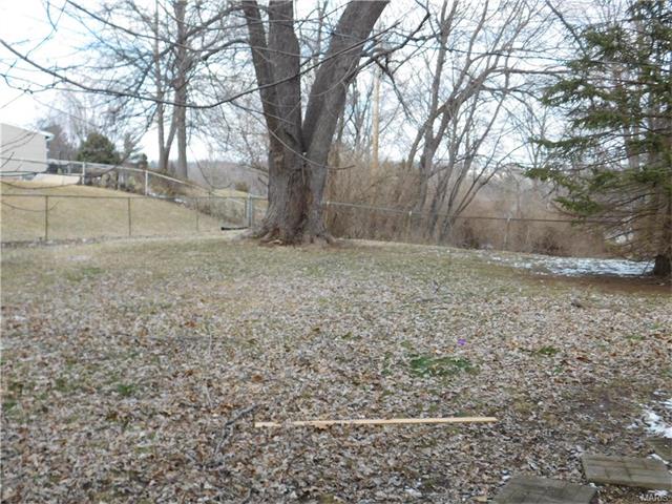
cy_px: 252
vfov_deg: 36.0
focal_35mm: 40
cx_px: 336
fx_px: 777
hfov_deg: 46.8
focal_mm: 7.1
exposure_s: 1/200
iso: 125
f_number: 3.6
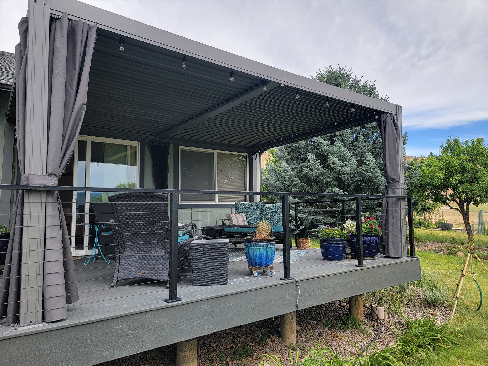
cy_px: 183
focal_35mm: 24
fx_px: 338
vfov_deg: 56.8
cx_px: 244
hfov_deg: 71.6
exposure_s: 1/280
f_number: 1.8
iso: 16
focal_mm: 6.7
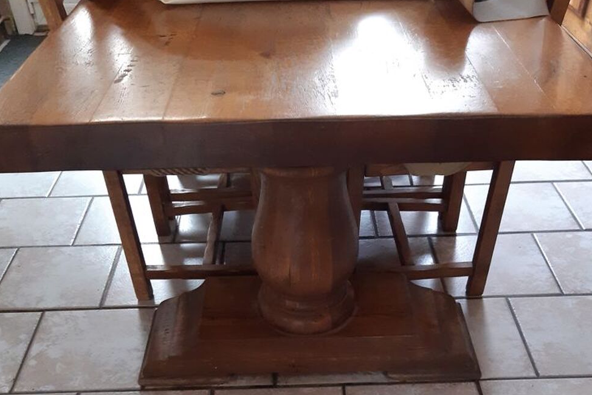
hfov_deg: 51.9
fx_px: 609
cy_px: 387
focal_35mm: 37
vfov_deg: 33.2
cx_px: 301
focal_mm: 3.92
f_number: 1.7
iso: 320
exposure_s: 1/25
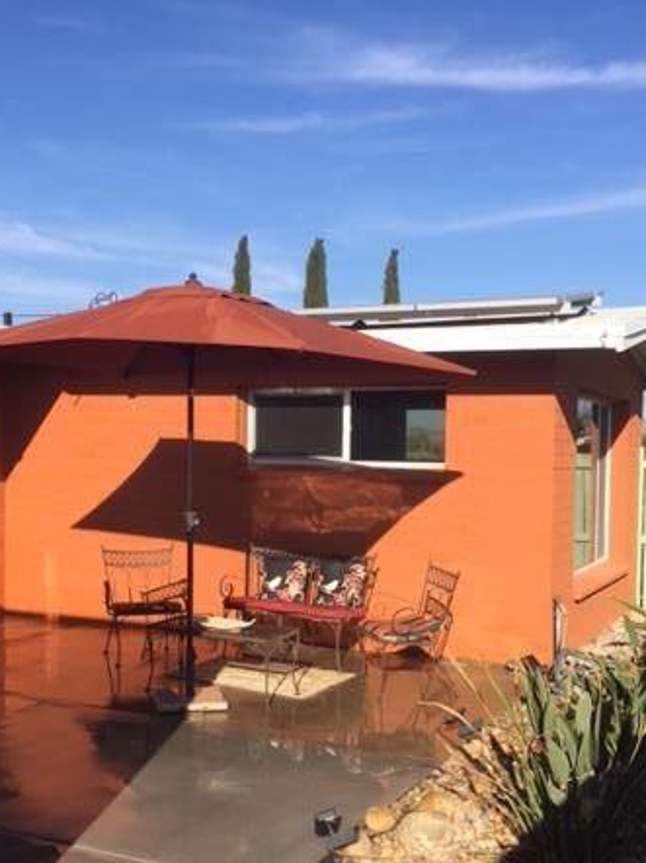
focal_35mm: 42
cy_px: 521
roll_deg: -0.6
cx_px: 287
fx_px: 1046
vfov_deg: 44.6
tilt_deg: -2.7
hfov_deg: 34.3
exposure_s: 1/1582
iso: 32
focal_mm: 4.15
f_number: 2.2
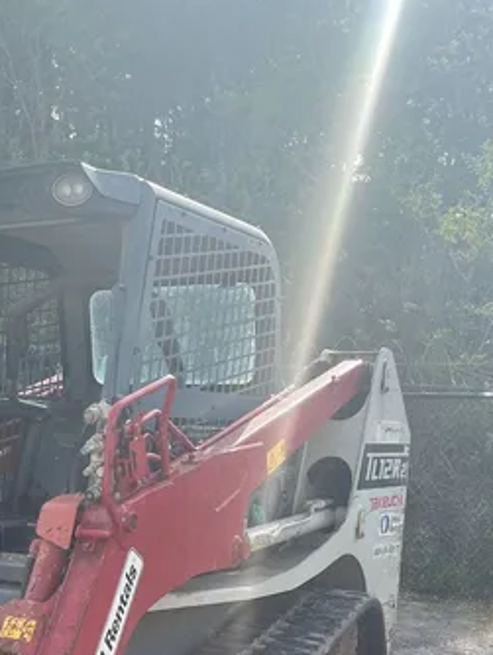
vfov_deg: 31.1
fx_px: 1081
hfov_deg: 25.0
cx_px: 65
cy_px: 666
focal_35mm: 57
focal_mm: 5.1
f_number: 1.6
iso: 50
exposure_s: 1/1776
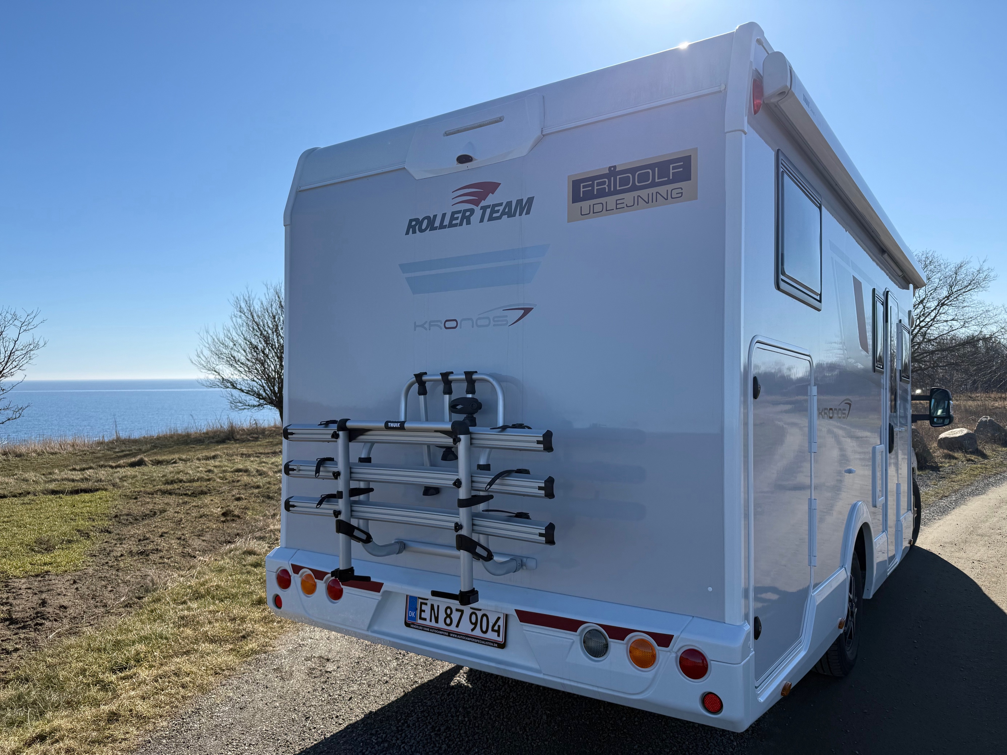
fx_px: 698
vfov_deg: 56.8
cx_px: 504
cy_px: 378
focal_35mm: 24
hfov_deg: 71.6
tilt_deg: -1.3
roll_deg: +0.3
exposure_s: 1/5319
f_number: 1.78
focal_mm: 6.76
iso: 80
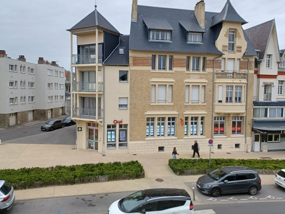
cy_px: 104
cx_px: 143
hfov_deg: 60.0
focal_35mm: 30
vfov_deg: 46.8
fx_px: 247
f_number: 1.8
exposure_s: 1/100
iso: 40
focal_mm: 4.6
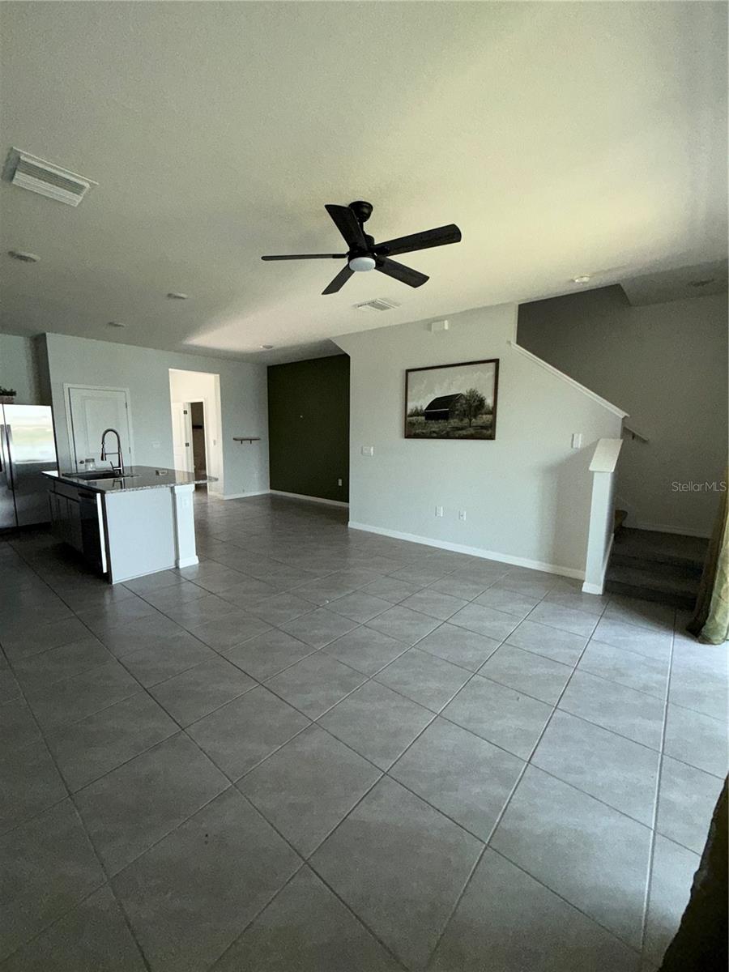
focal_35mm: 14
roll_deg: -0.7
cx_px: 364
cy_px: 486
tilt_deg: -7.7
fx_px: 393
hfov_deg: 85.7
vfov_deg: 102.1
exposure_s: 1/80
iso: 200
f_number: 2.2
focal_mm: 2.22
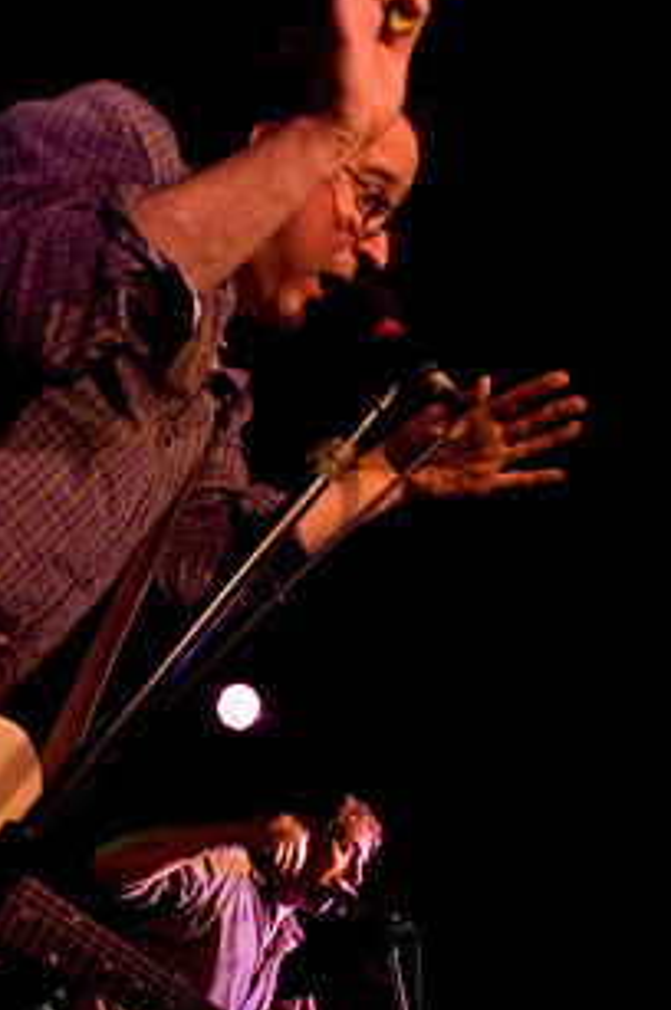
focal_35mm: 44
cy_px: 635
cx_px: 271
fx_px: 1233
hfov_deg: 30.4
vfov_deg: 44.2
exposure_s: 1/40
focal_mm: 20
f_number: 2.8
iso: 800
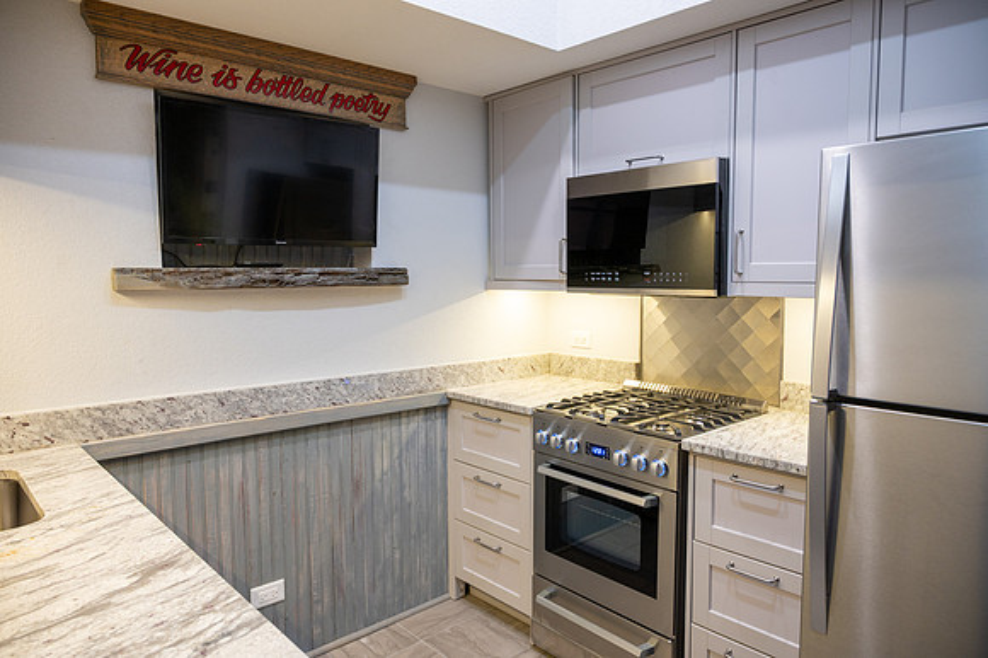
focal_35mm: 24
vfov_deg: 53.1
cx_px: 494
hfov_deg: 73.8
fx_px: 658
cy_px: 329
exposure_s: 1/80
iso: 640
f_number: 4
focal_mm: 24
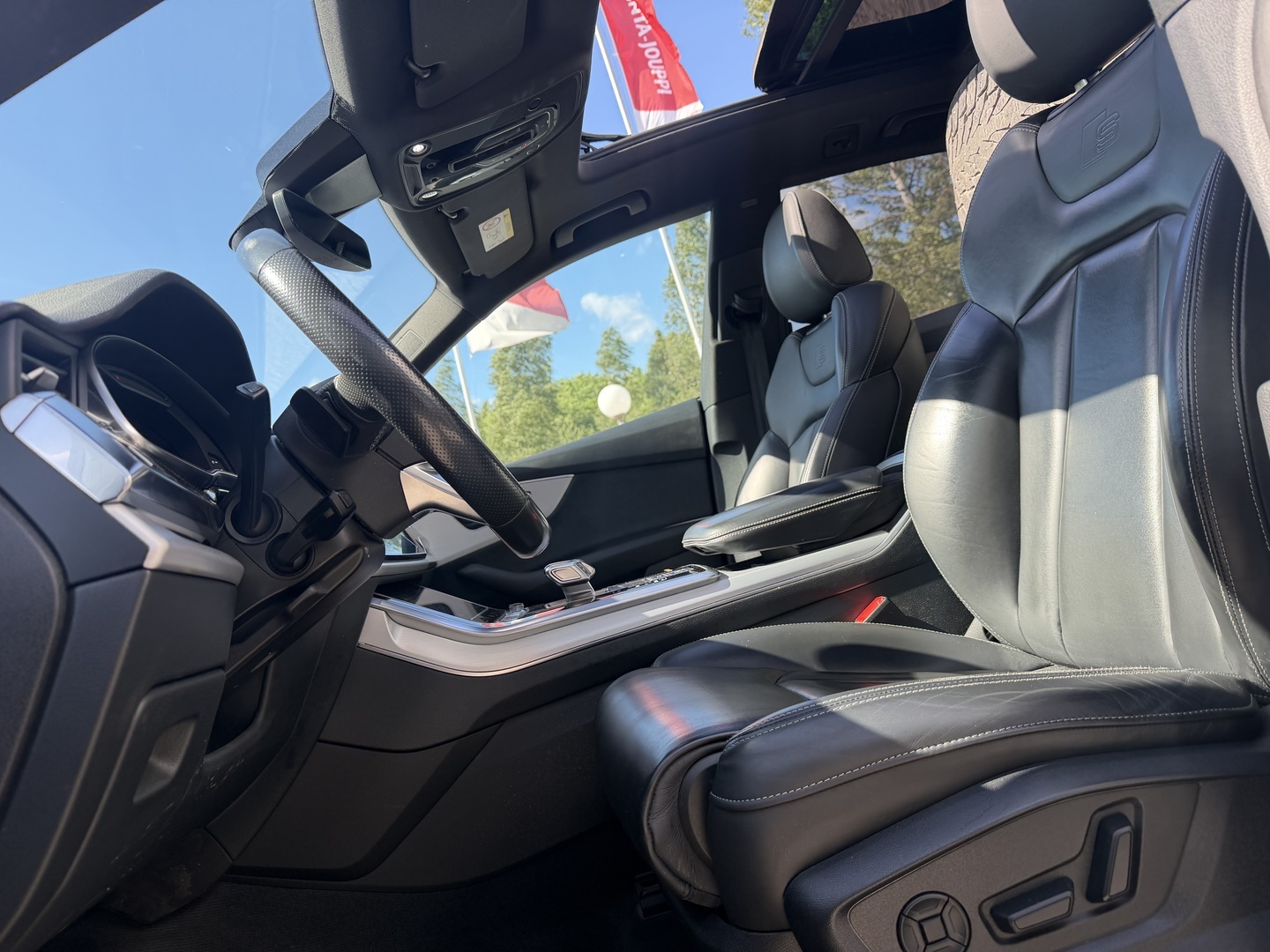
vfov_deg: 56.8
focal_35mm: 24
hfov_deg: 71.6
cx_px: 635
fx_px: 881
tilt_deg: +1.5
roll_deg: +19.7
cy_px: 476
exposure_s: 1/683
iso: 100
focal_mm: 6.76
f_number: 1.78
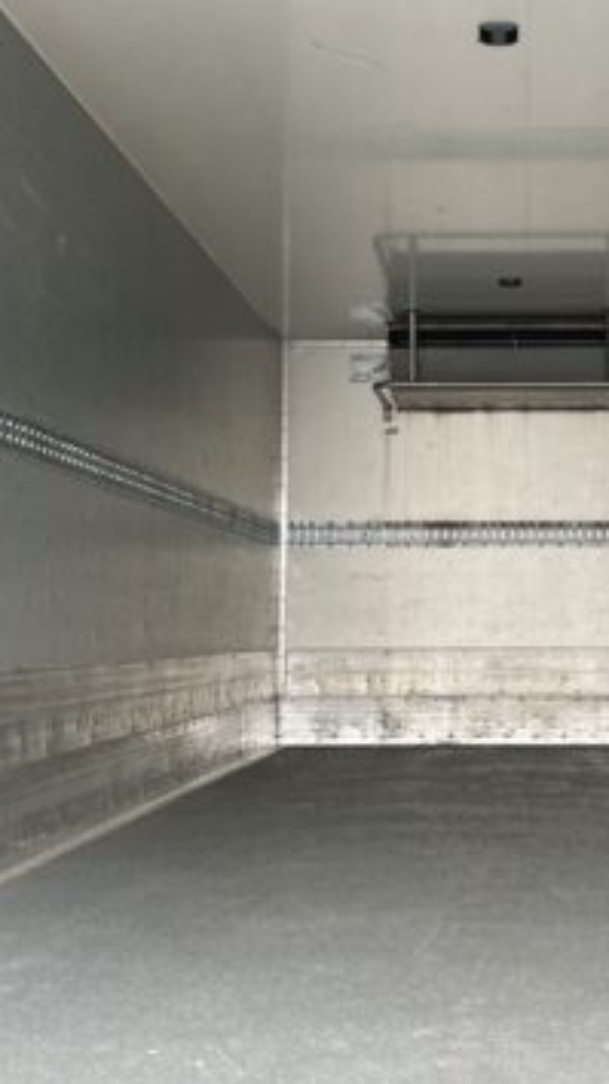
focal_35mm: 48
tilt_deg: +1.5
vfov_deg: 42.9
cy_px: 514
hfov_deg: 24.5
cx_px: 499
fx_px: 1379
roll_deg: -2.1
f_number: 1.6
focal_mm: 4.2
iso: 100
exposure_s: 1/121
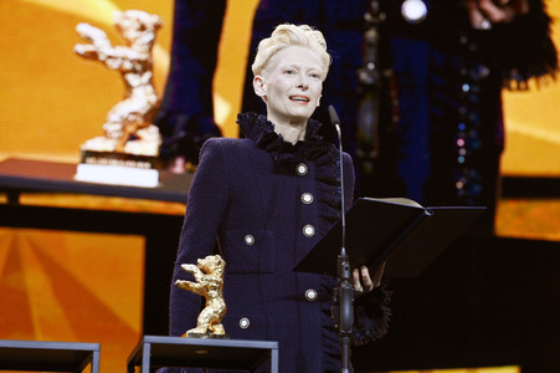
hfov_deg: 13.3
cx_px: 280
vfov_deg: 8.8
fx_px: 2409
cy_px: 186
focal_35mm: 155
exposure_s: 1/250
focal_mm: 155
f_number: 5
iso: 5000
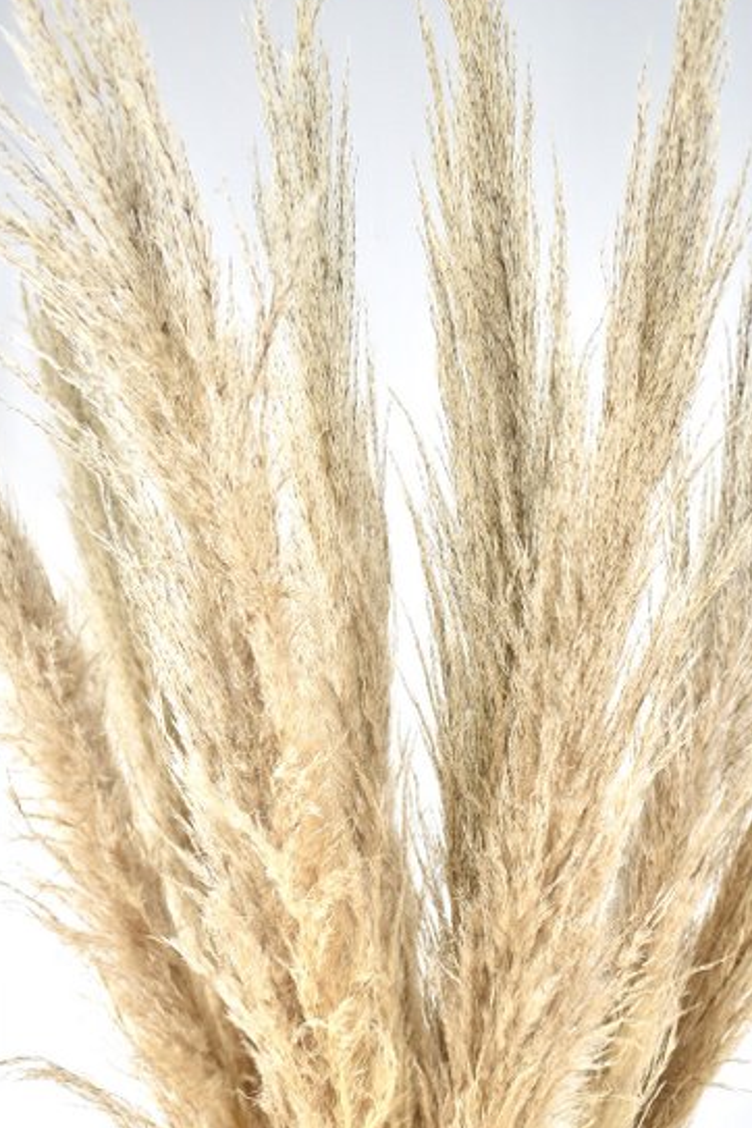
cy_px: 767
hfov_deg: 25.5
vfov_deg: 37.1
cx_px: 410
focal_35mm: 53
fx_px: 1661
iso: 100
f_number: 4
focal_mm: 24
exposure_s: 1/60
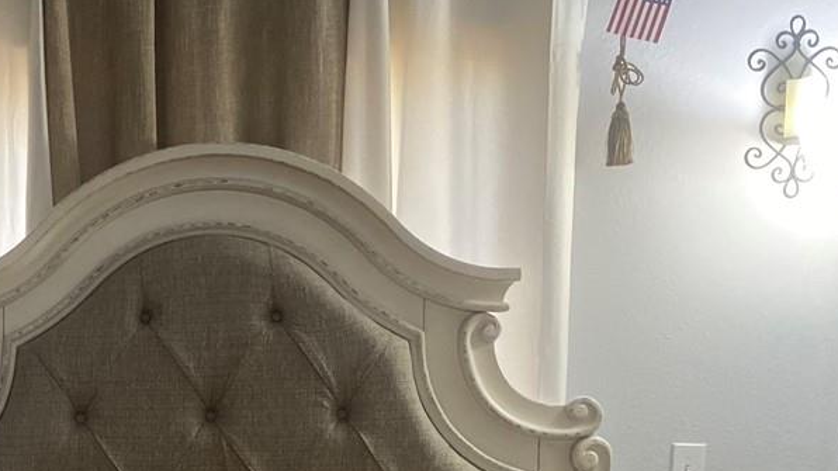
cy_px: 613
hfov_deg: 26.3
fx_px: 1688
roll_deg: +1.4
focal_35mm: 76
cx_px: -20
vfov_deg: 15.1
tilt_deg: -6.0
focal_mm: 4.25
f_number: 1.8
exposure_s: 1/60
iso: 200
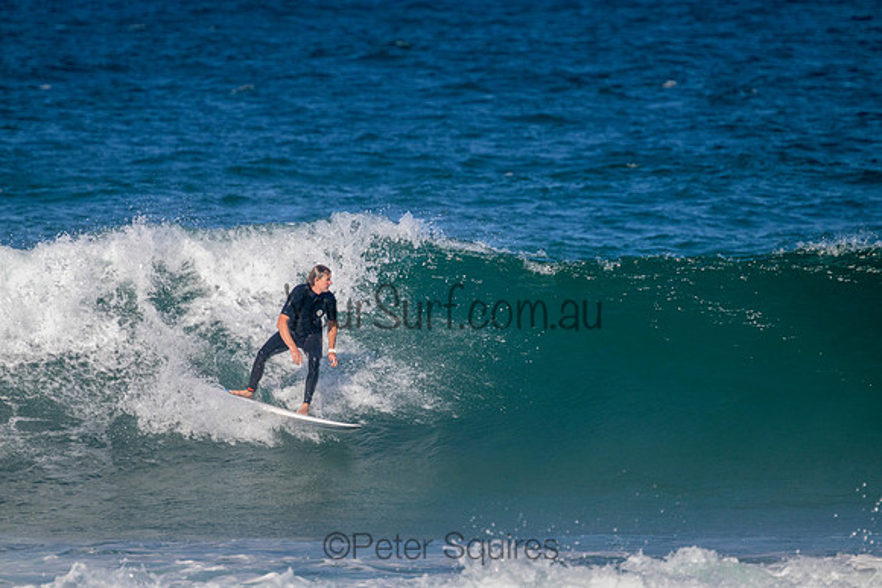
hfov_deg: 2.6
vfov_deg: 1.7
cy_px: 294
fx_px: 19604
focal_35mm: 800
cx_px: 441
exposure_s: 1/2000
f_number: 11
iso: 1250
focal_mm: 800
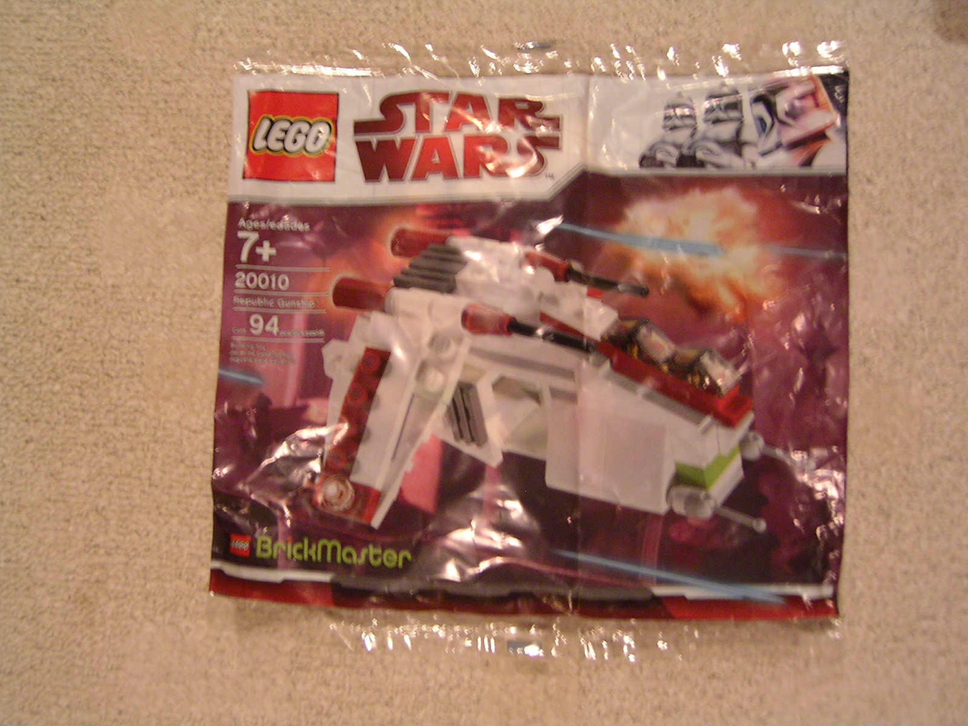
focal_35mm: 36
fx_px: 1007
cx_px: 484
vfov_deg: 39.7
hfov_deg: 51.4
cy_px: 363
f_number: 2.8
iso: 100
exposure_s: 1/3.7
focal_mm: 5.6
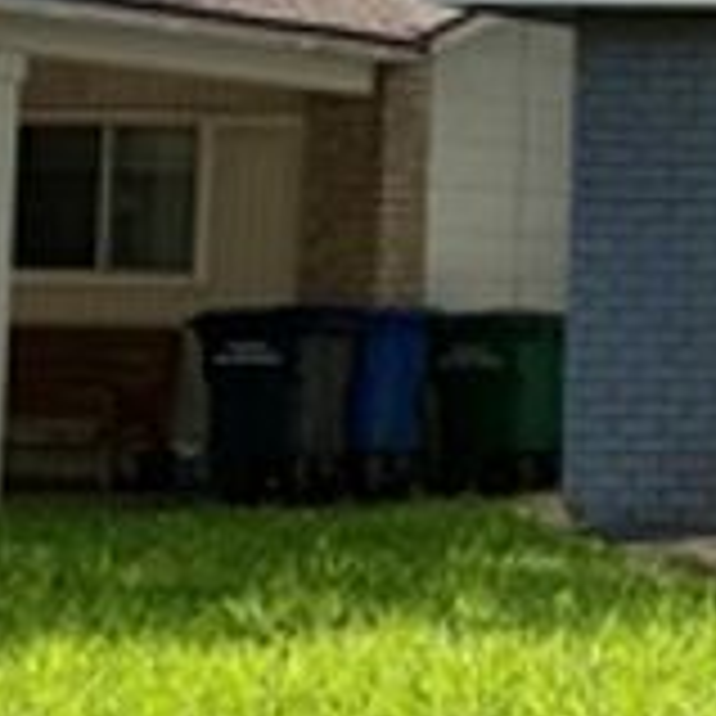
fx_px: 3206
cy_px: 95
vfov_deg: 12.7
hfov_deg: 10.3
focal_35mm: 137
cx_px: 1923
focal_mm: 6.76
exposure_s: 1/2370
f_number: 1.78
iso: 100
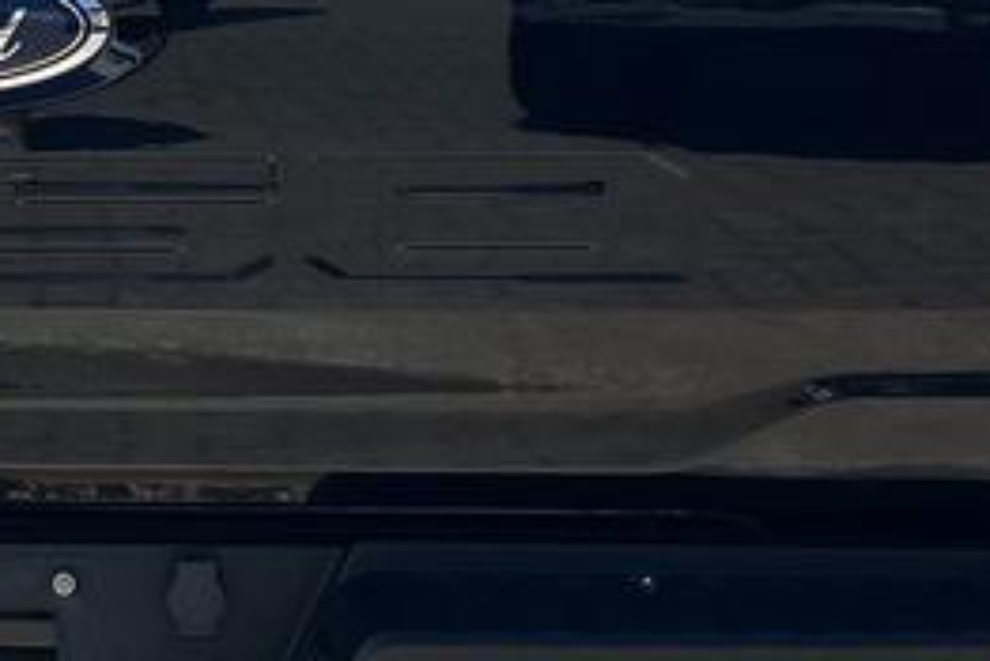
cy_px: 26
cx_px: -166
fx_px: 3632
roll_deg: +0.4
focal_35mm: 132
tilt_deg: -8.8
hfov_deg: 15.0
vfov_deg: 10.3
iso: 50
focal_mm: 5.7
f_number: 1.5
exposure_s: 1/5587
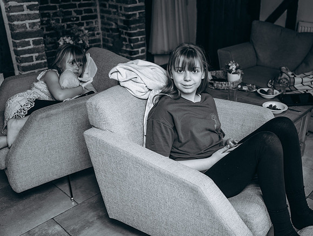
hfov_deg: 51.6
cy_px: 110
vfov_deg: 40.3
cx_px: 190
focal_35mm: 35
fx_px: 321
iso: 125
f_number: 2.8
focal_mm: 30.5
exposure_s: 1/100
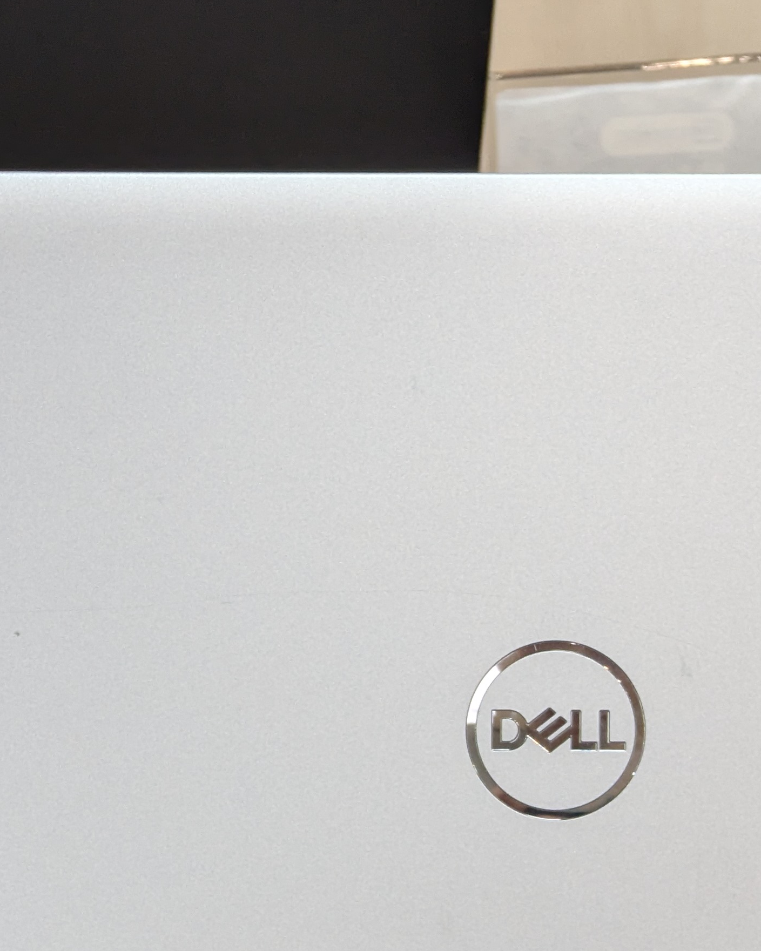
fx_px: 7460
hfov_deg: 5.8
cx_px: 571
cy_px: 732
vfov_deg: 7.3
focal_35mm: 265
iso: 372
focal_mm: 19
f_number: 3.5
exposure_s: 1/50.5
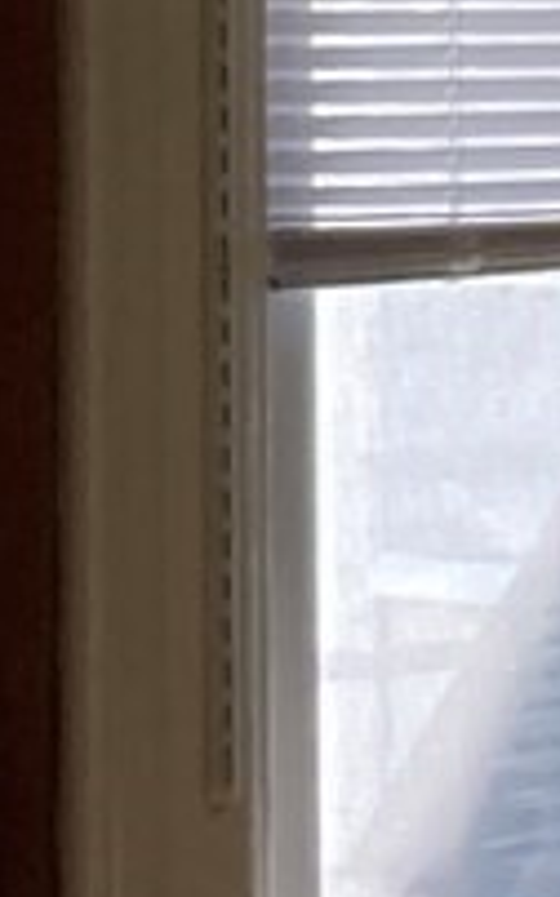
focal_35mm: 301
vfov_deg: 6.9
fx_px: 7361
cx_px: 1582
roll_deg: +0.9
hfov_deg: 4.2
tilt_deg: +5.2
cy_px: -502
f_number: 1.8
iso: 80
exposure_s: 1/120
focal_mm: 3.99
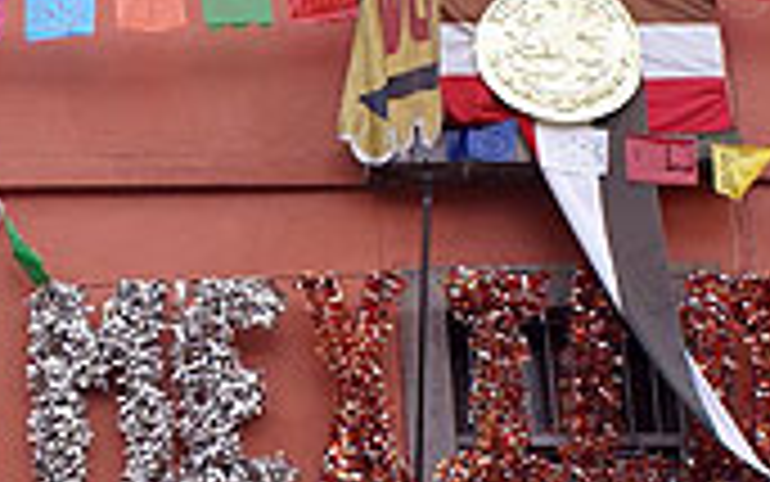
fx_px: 2372
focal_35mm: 113
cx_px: 185
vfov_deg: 11.6
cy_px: 372
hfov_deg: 18.3
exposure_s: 1/100
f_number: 8
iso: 100
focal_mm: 28
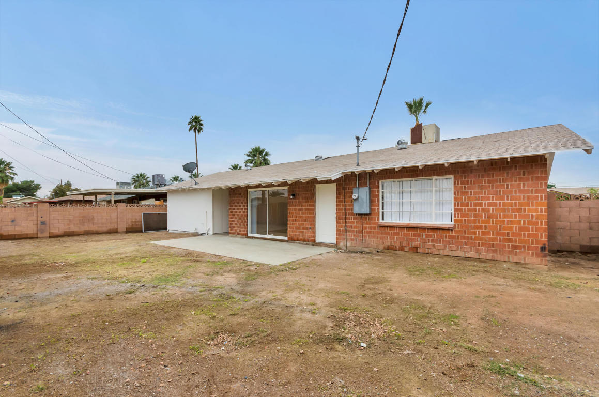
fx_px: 249
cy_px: 198
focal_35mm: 15
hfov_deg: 100.5
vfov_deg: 77.1
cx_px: 300
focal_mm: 10
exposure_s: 1/200
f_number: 7.1
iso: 500
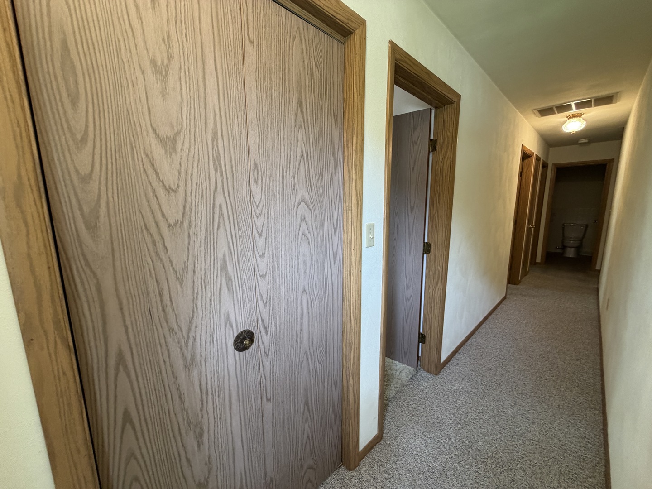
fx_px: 264
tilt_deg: -10.9
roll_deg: +0.2
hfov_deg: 102.1
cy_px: 244
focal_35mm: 14
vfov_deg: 85.7
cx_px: 326
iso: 200
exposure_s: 1/60
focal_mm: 2.22
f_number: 2.2
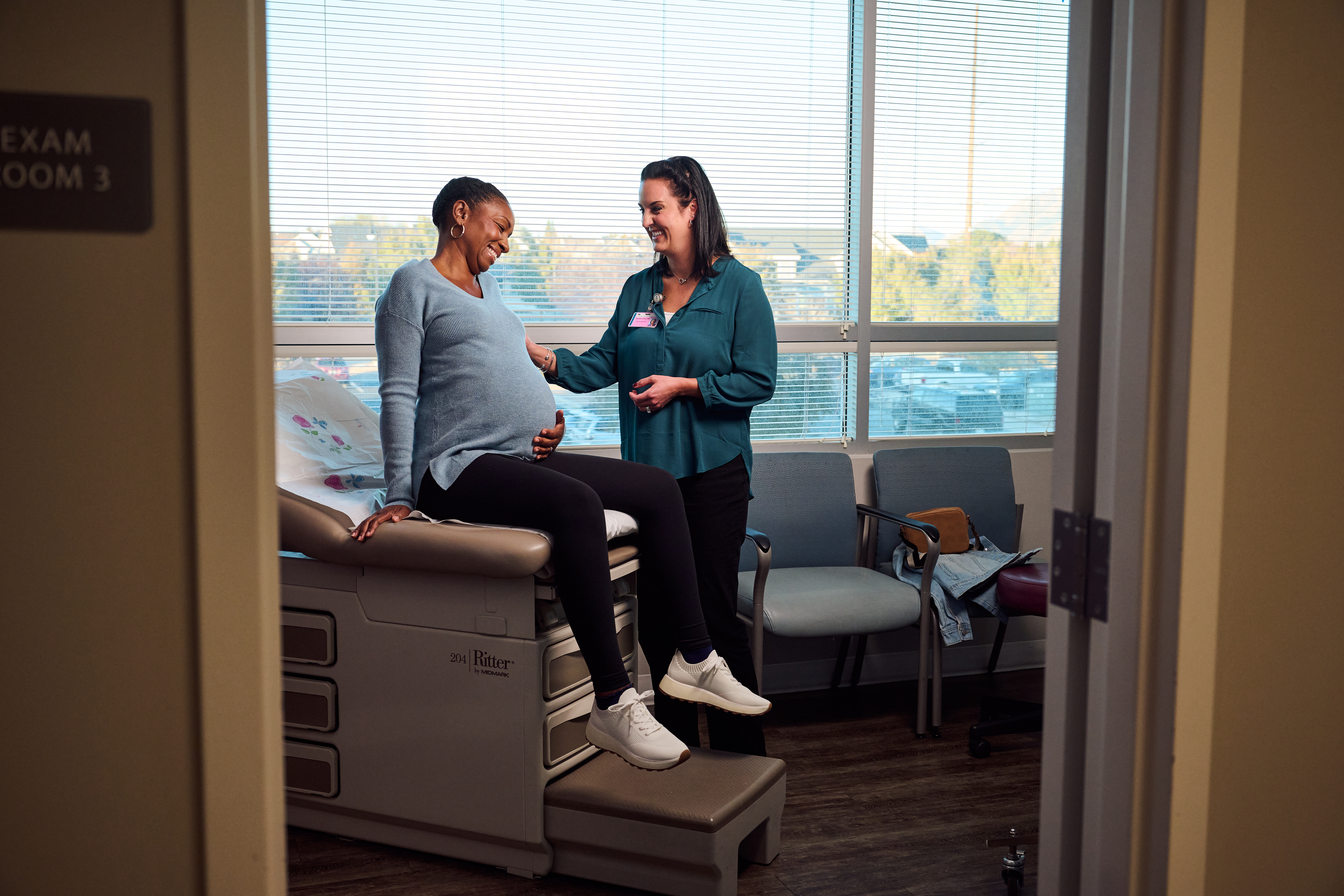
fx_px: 1381
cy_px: 448
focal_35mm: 37
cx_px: 672
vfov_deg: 35.9
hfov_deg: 51.9
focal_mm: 37
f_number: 4
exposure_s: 1/400
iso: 1250
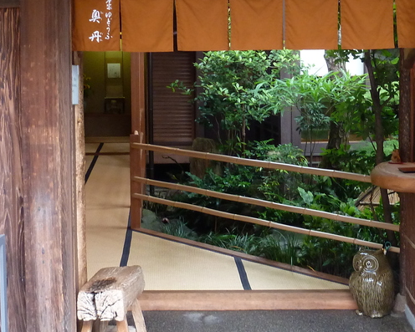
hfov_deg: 31.8
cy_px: 119
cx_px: 256
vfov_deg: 25.7
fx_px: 725
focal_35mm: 59
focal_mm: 4.1
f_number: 3.3
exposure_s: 1/30
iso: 200
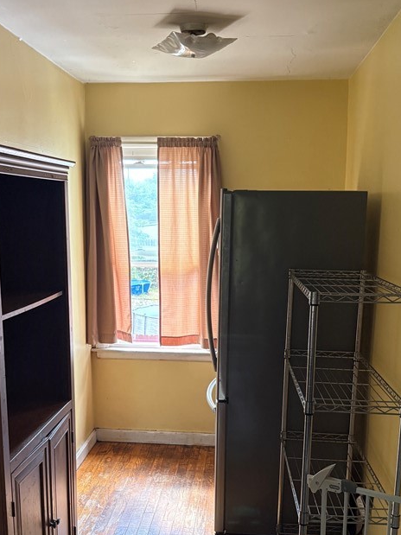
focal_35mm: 43
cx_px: 194
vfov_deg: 43.3
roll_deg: +0.1
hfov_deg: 33.6
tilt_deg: -10.4
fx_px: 664
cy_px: 351
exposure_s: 1/60
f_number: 1.6
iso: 250
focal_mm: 5.96
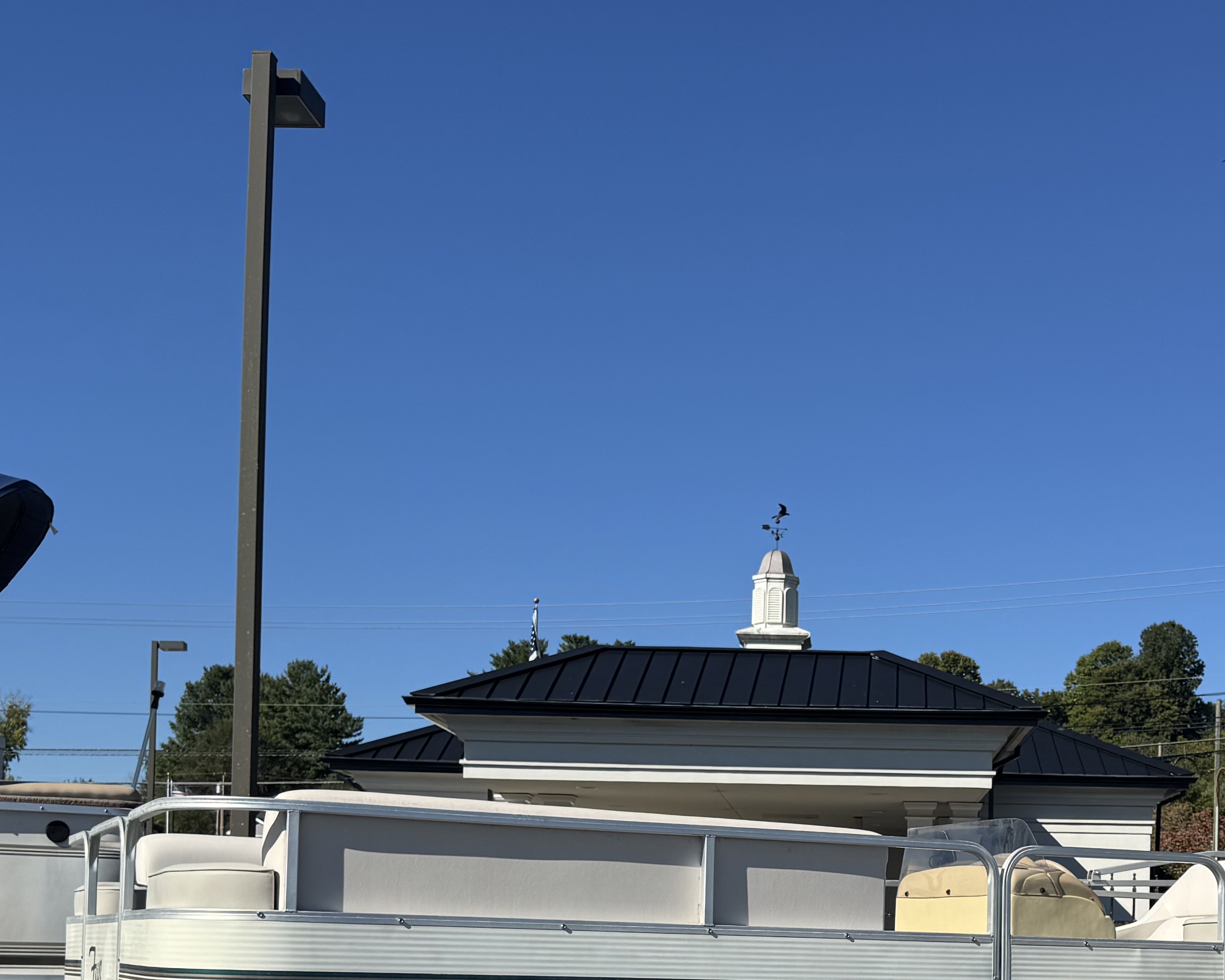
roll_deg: -0.7
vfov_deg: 28.0
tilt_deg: +1.8
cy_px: 887
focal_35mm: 52
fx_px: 1885
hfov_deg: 35.6
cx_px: 840
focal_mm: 6.76
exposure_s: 1/5348
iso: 80
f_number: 1.78
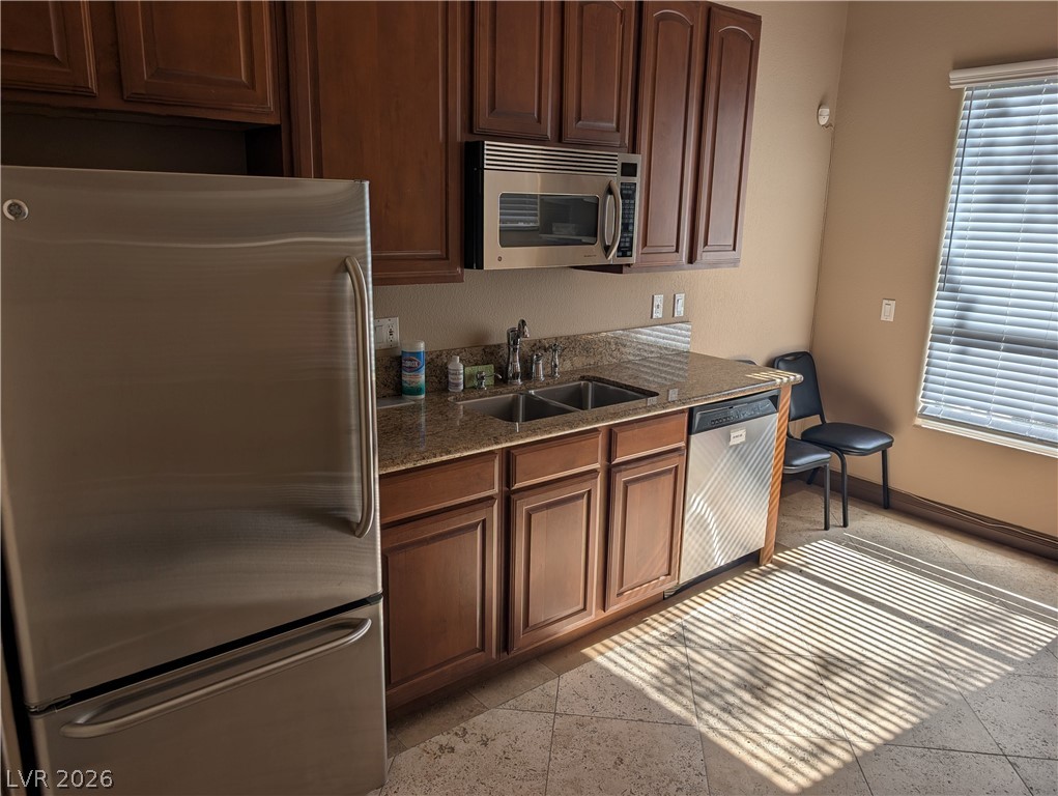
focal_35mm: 24
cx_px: 529
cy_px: 398
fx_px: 734
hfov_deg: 71.5
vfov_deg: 56.9
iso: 15
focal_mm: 6.9
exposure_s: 1/169
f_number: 1.68
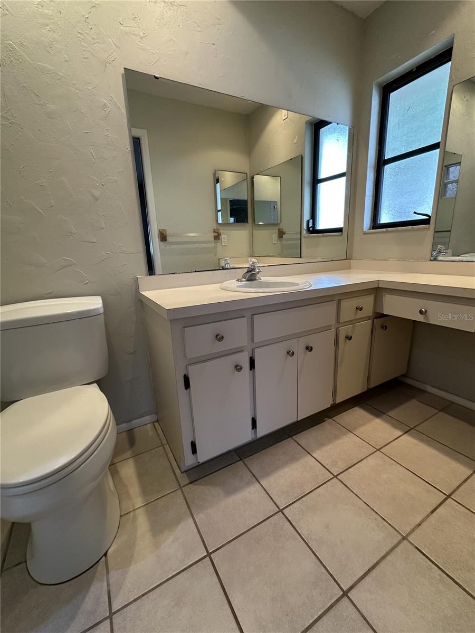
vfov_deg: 102.1
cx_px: 238
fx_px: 256
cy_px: 316
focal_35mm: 14
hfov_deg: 85.7
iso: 200
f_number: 2.2
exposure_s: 1/60
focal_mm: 2.22
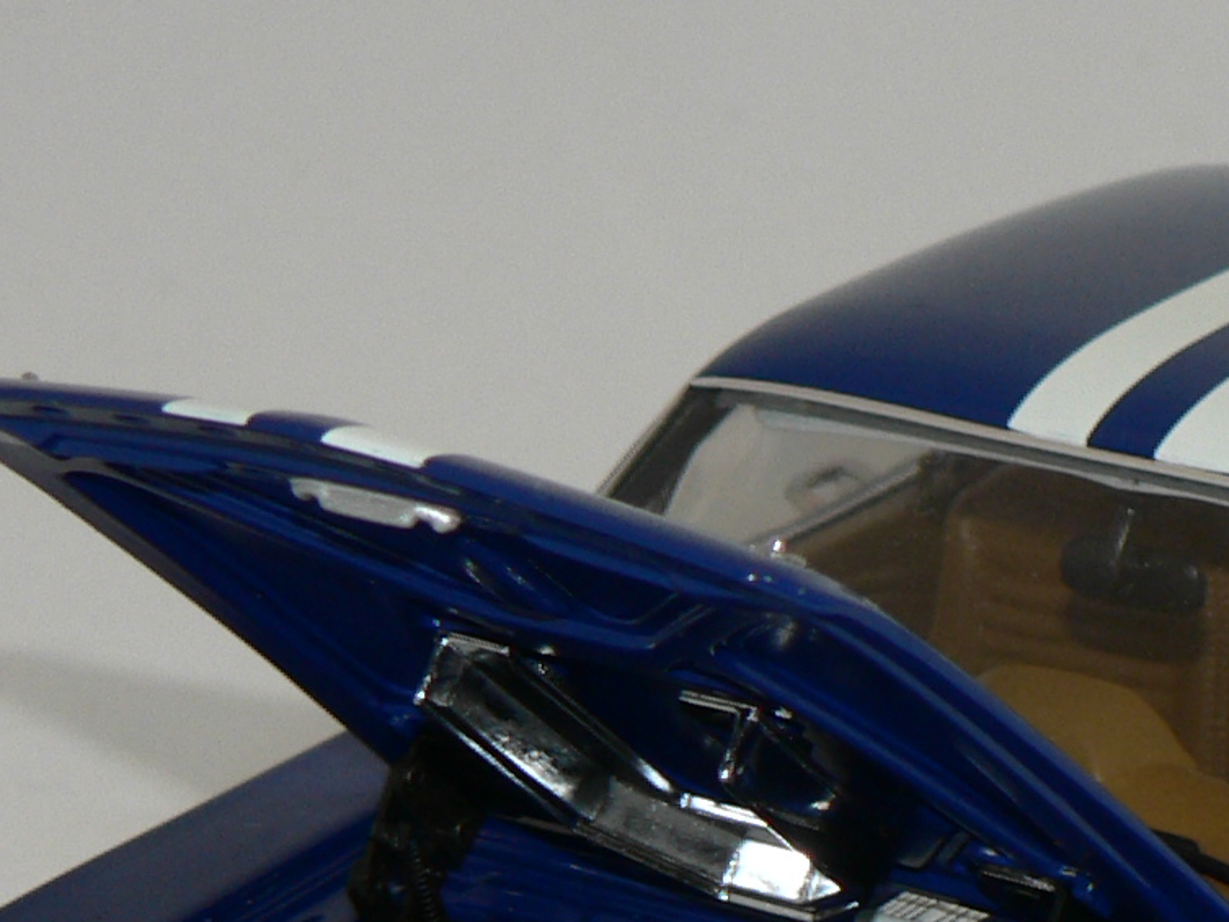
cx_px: 1072
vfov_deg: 6.2
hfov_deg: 8.3
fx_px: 8451
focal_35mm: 238
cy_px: 1057
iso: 80
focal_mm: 11.6
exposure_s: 1/60
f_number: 3.2
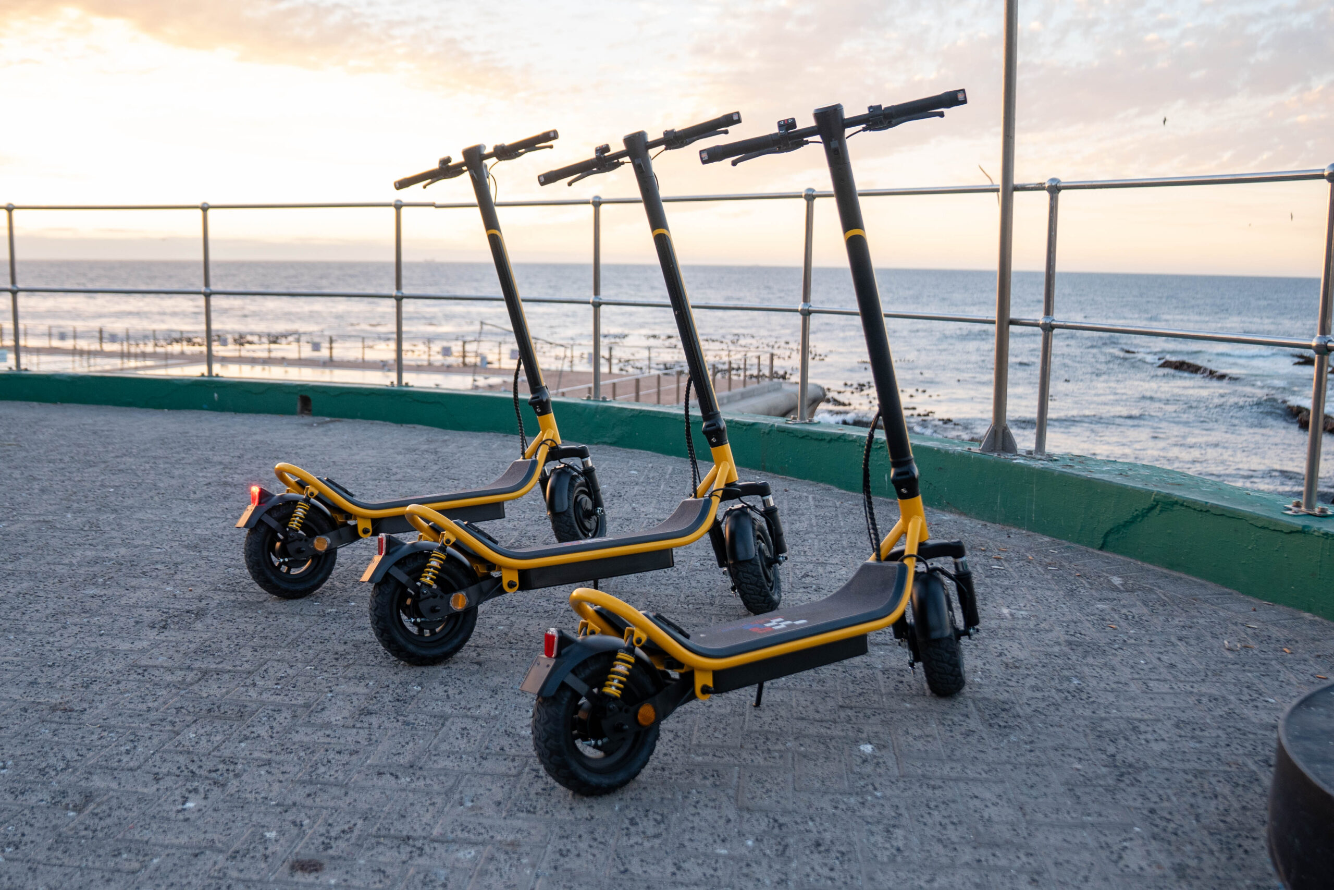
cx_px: 667
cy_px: 445
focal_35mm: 36
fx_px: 1334
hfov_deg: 53.1
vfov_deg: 36.9
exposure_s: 1/200
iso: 400
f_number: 2.8
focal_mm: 24
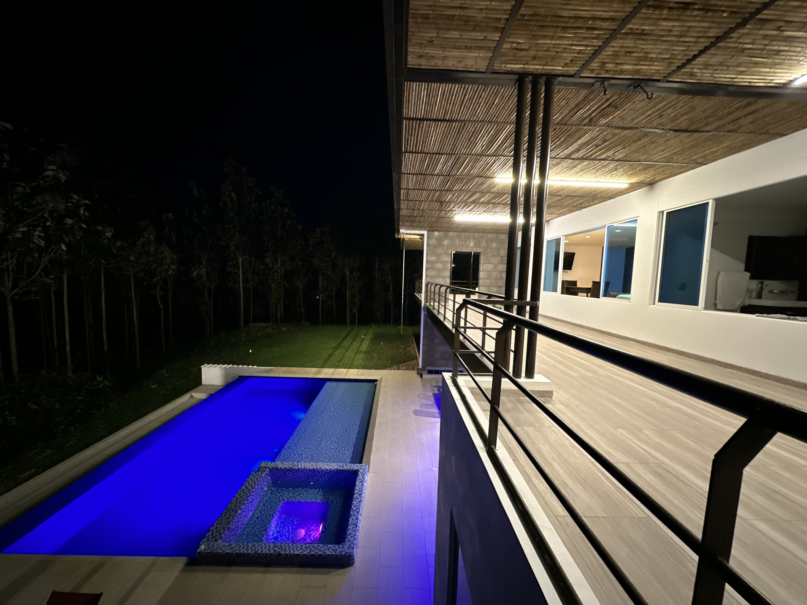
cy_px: 302
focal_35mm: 14
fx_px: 326
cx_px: 404
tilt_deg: -4.2
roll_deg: -3.0
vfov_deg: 85.7
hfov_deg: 102.1
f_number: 2.2
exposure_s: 1/20
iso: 1000
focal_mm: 2.22
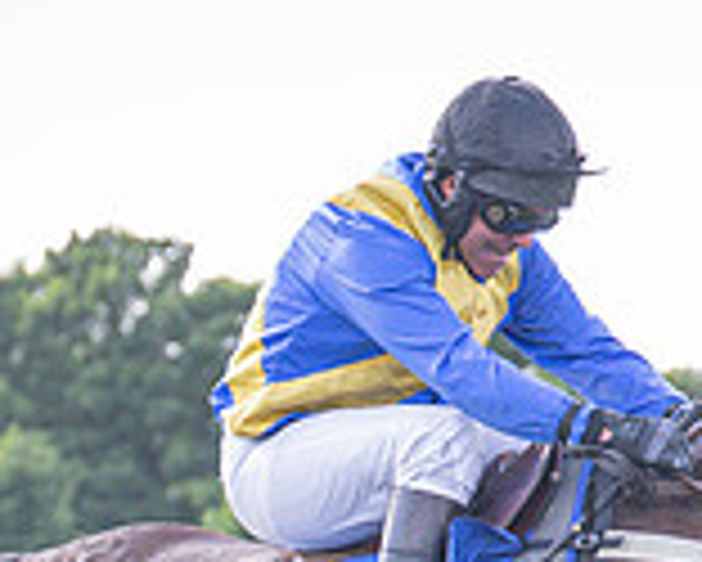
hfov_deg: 4.1
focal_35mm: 466
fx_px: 9688
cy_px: 1155
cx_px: 44
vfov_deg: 3.3
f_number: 2.8
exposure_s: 1/1600
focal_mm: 70
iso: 640
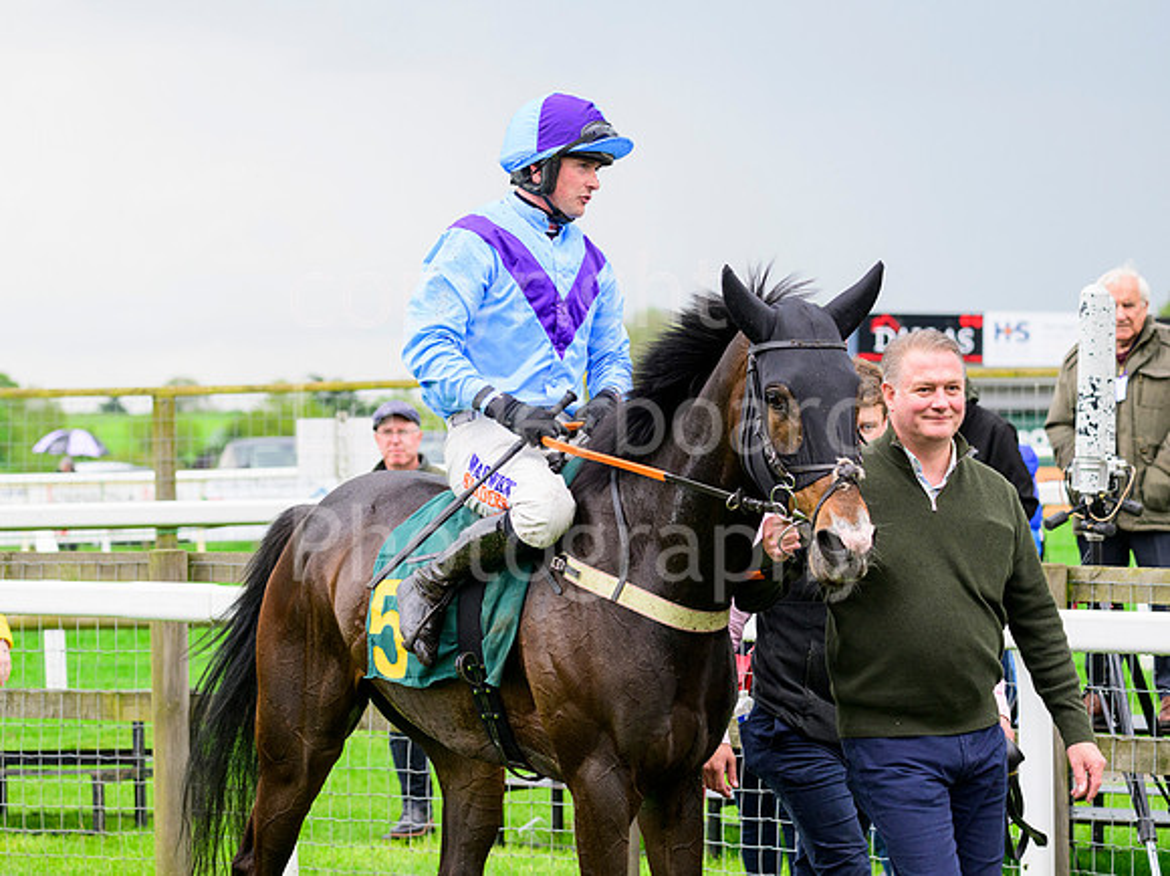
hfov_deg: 14.0
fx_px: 4760
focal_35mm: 141
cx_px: 456
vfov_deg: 10.5
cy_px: 418
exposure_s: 1/500
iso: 1000
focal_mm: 120
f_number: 5.6
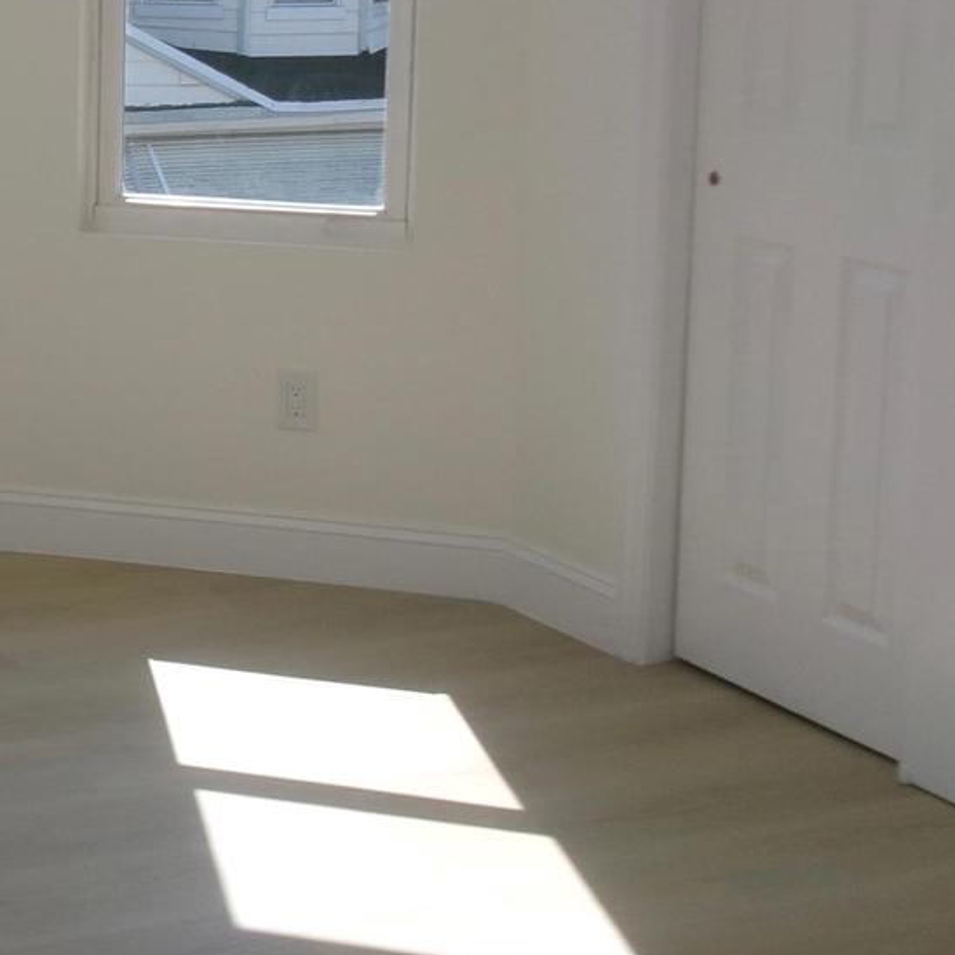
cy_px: 179
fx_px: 2029
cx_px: -139
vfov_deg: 26.0
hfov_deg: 24.4
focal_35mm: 65
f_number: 3.9
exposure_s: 1/280
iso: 100
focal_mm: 5.1
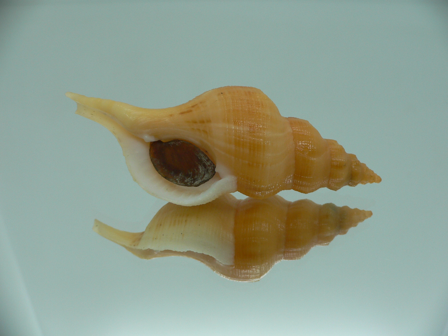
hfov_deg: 52.6
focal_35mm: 35
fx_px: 453
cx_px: 224
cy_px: 168
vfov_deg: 40.7
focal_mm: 4.6
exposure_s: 1/60
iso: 80
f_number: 2.8
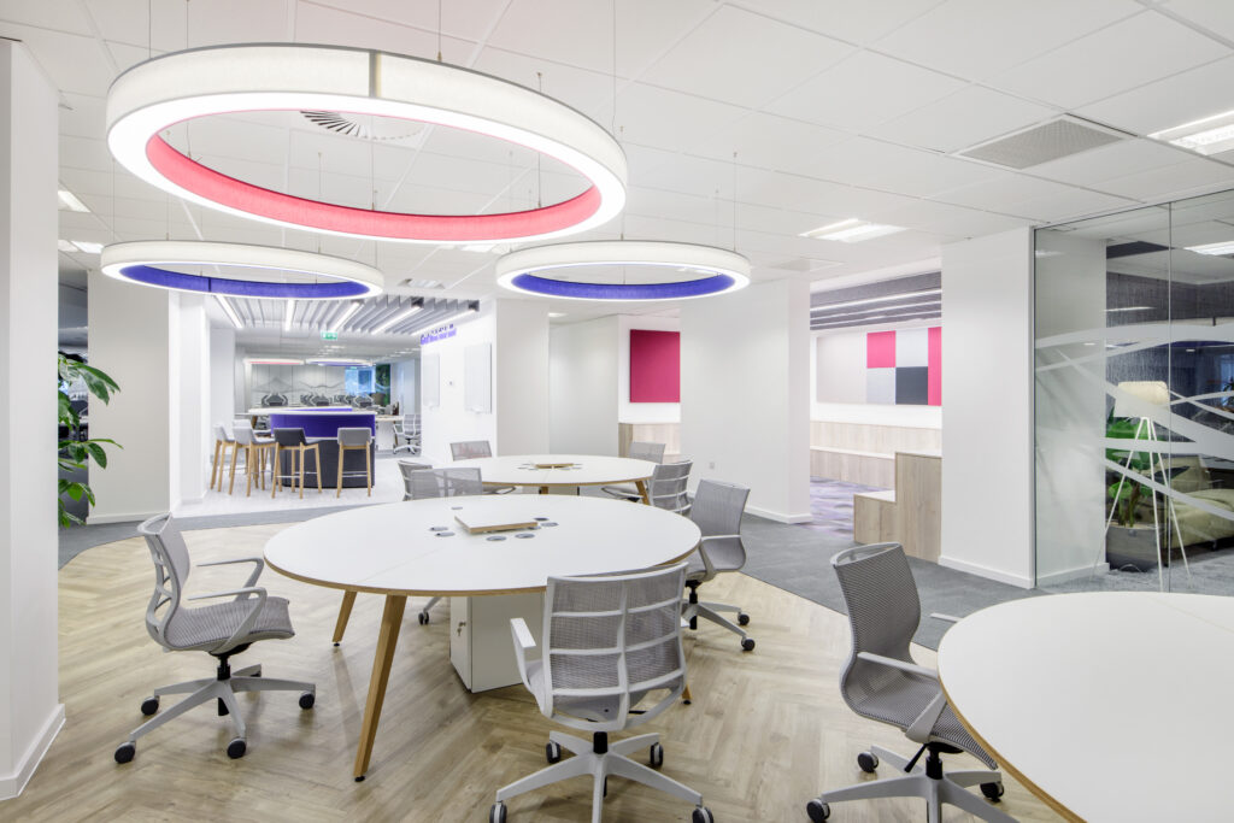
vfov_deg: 64.6
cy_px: 412
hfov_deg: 86.9
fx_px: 651
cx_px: 617
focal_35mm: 19
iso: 160
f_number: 13
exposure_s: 1/3
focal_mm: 19
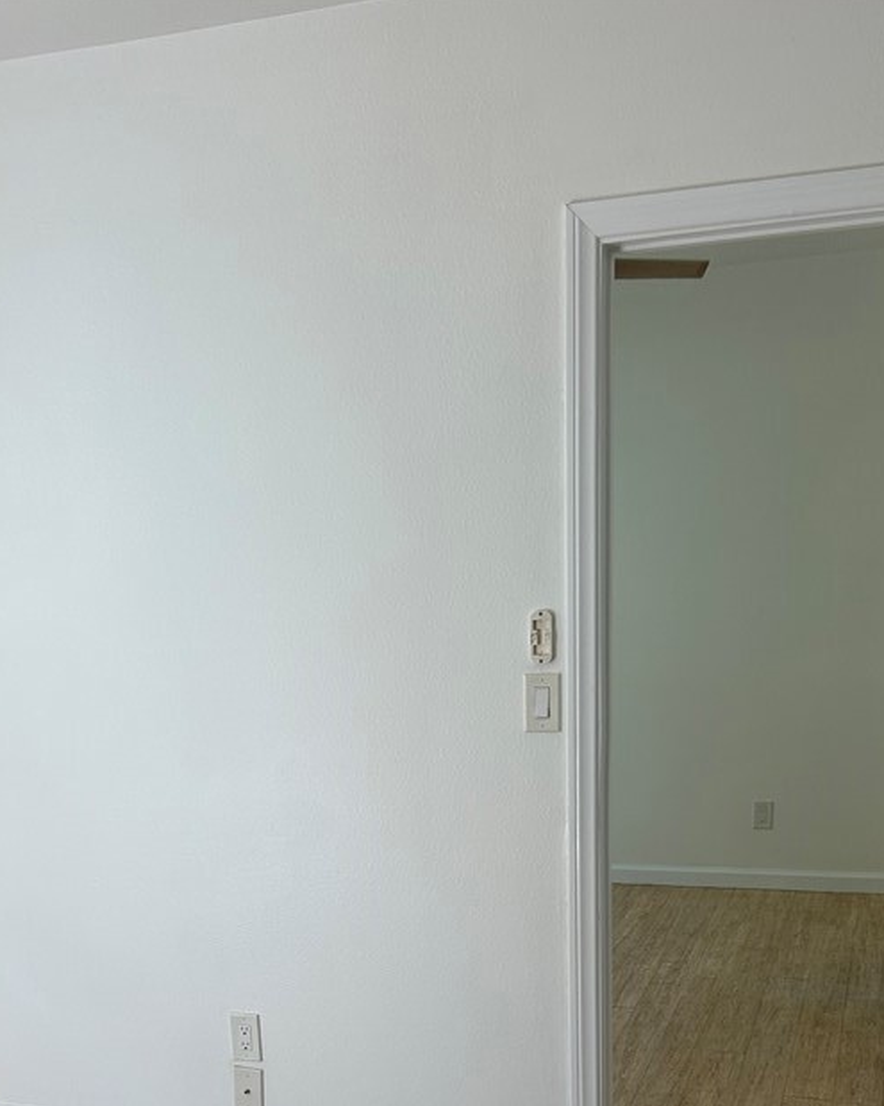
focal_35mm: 42
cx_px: 438
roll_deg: +0.6
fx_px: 1374
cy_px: 906
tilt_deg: -16.5
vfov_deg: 41.7
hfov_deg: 35.7
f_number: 1.5
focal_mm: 5.7
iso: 32
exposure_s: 1/128
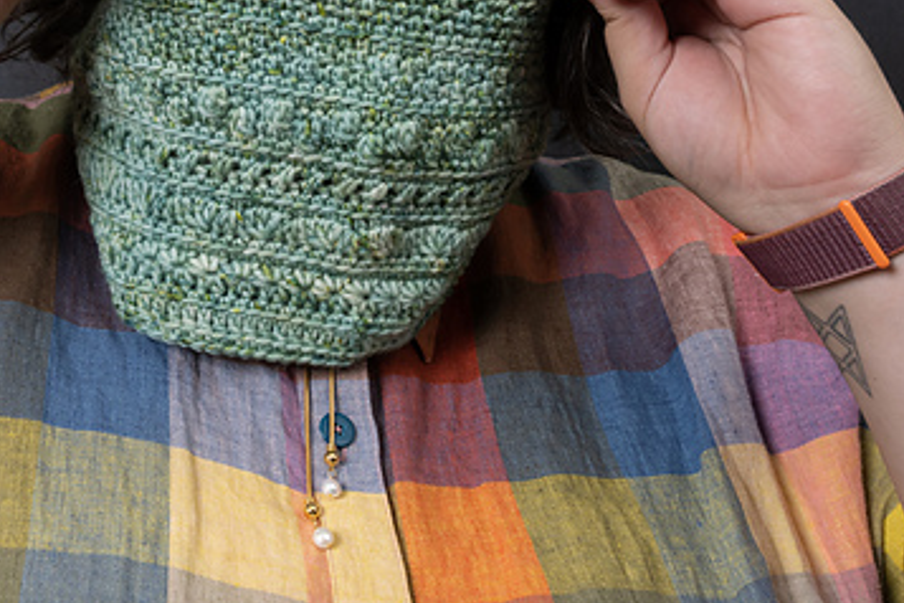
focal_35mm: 43
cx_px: 162
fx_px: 1080
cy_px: 128
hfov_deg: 43.0
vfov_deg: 30.5
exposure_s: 1/200
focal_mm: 24
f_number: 11
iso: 400
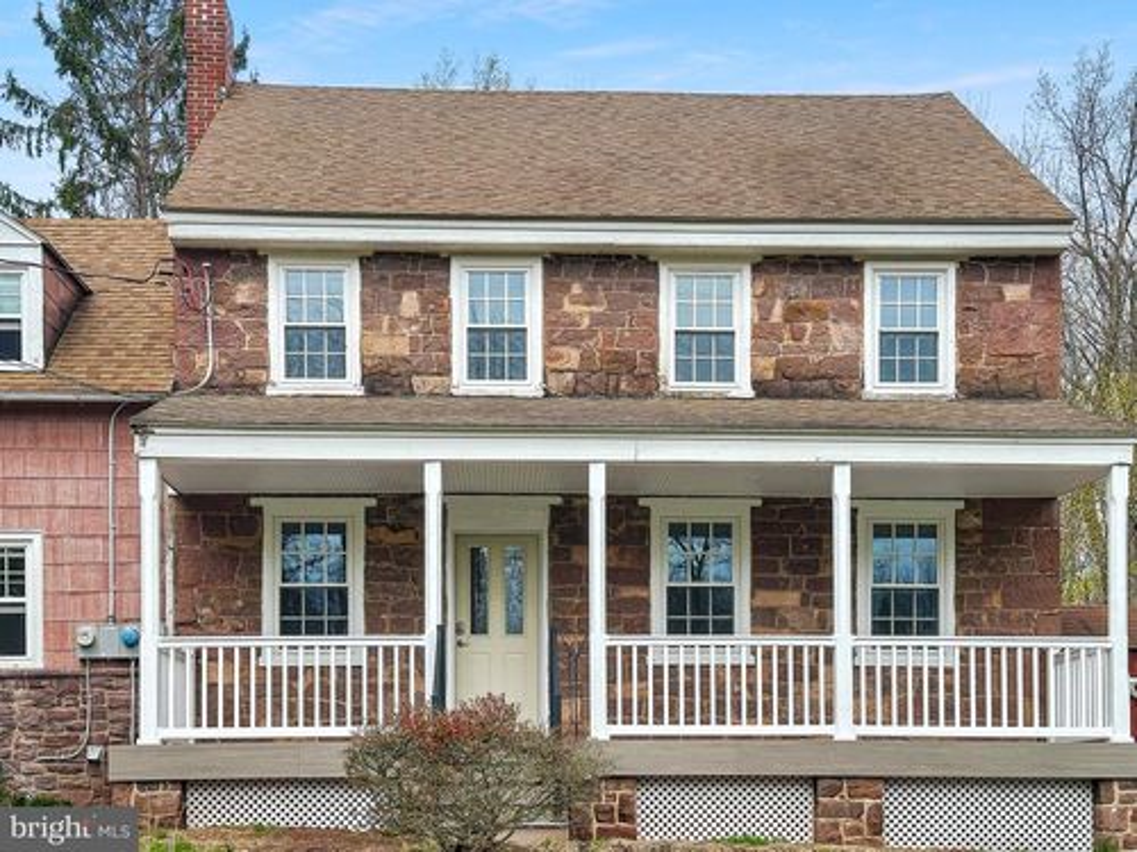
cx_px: 568
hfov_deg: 39.7
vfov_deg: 30.3
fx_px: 1577
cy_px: 426
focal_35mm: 48
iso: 64
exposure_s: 1/3000
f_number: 1.8
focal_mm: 6.86
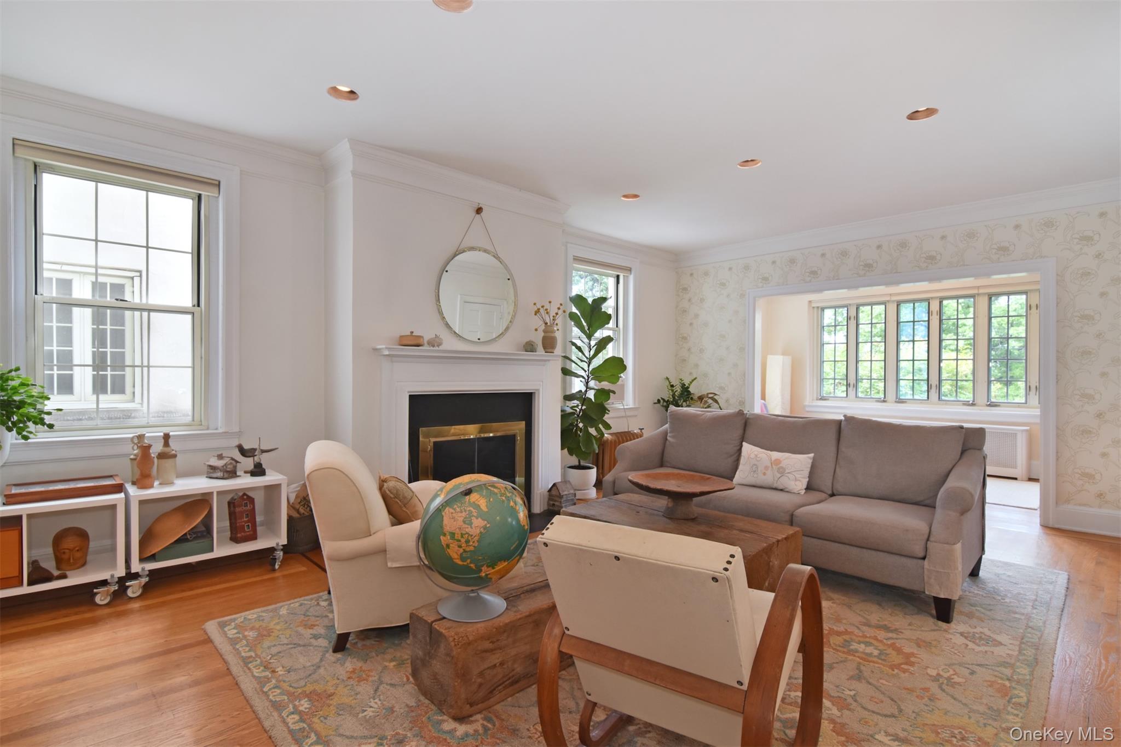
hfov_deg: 95.0
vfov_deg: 72.0
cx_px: 560
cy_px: 374
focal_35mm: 16
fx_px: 514
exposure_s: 1/25
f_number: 11
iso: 640
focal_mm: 11
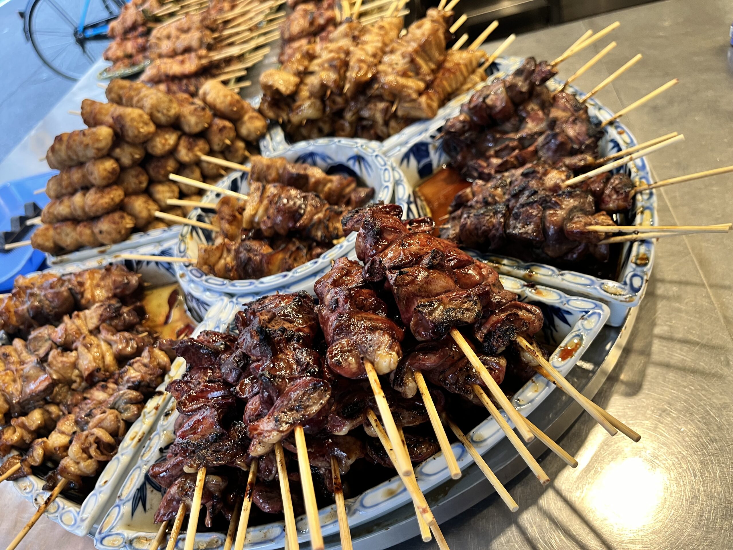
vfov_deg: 53.1
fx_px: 551
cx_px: 366
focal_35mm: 26
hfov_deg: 67.3
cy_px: 275
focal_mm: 5.1
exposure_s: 1/50
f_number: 1.6
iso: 125
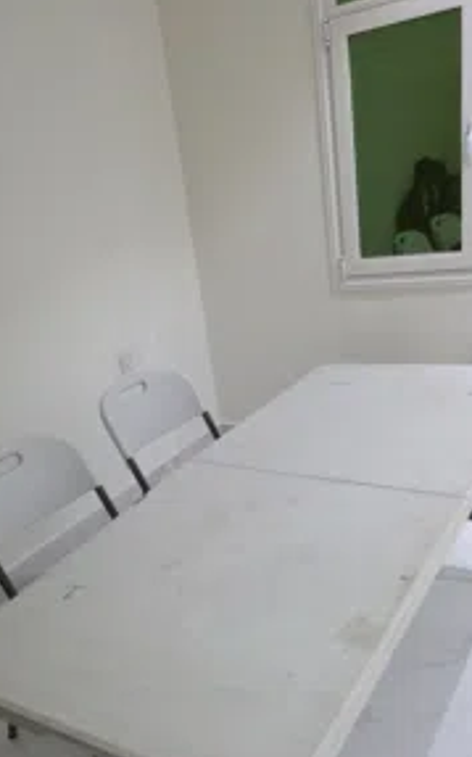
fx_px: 701
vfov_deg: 56.1
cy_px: 469
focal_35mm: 34
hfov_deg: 37.1
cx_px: 198
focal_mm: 6.25
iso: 500
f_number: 1.7
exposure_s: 1/100
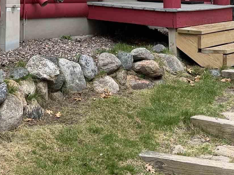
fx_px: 602
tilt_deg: +3.6
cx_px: 19
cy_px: -74
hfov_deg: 21.5
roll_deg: -0.3
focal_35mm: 89
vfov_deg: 15.5
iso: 80
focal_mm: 6.76
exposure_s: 1/178
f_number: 1.78
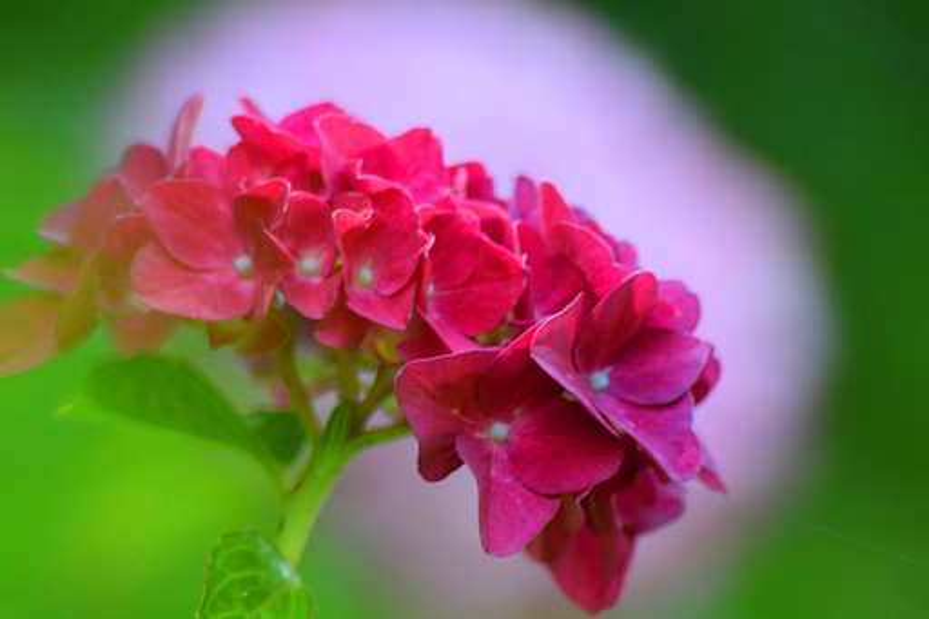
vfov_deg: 3.1
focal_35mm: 450
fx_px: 11608
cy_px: 310
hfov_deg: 4.6
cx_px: 464
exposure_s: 1/250
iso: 500
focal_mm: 300
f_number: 8
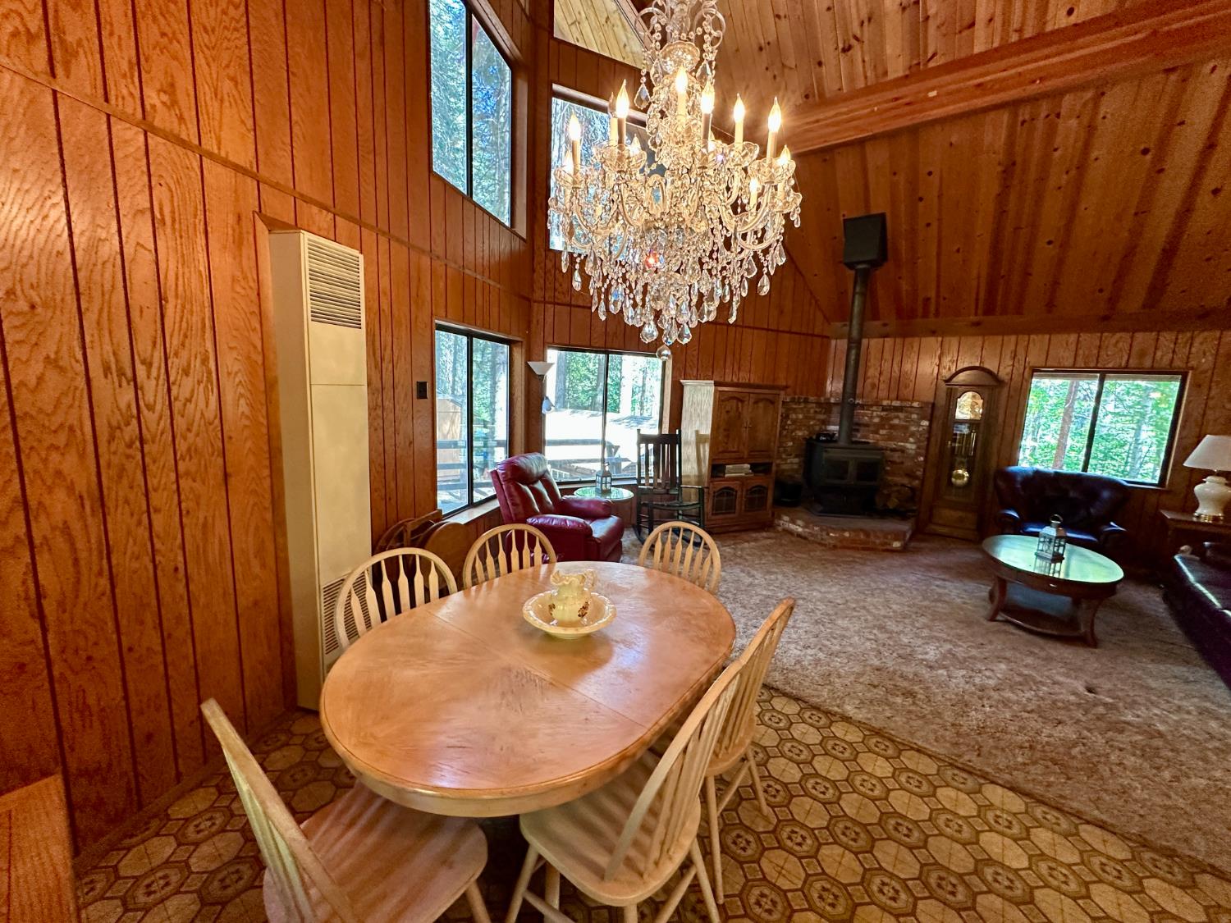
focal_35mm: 14
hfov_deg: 102.1
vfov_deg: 85.7
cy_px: 462
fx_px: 498
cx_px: 616
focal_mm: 2.22
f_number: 2.2
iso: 400
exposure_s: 1/60
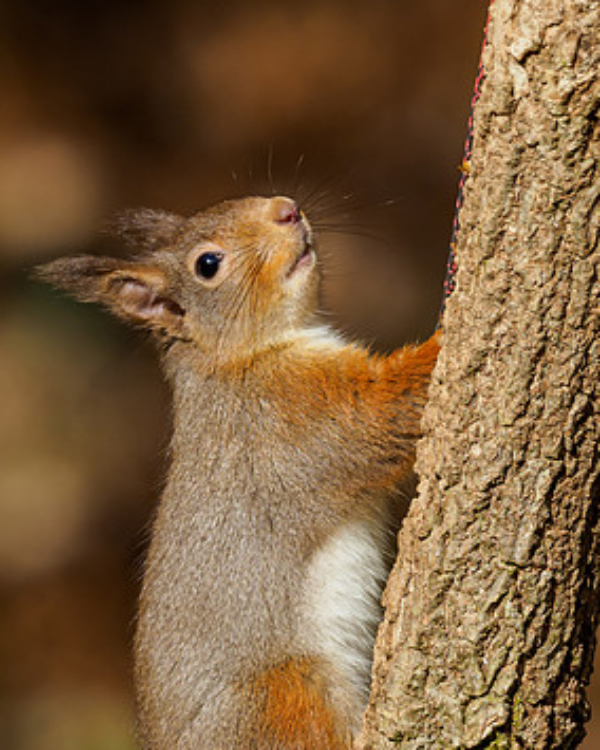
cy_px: 317
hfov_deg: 1.3
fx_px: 27125
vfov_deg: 1.6
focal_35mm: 1222
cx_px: 280
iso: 200
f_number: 5.6
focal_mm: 300
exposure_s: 1/640
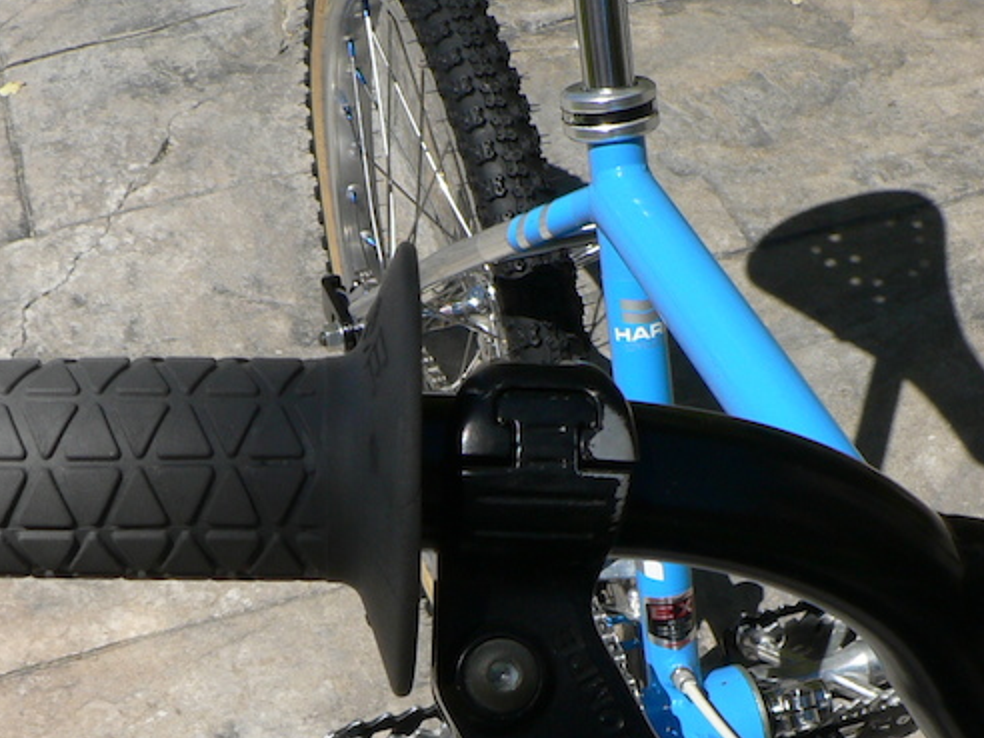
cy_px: 724
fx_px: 2132
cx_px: 408
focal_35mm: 75
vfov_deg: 19.1
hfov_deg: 26.0
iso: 80
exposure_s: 1/500
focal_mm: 6
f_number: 5.6
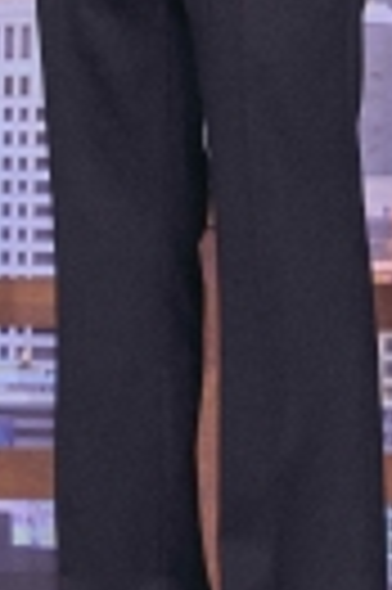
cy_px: -536
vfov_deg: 5.0
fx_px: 6632
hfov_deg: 3.4
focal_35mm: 405
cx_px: 146
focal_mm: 83
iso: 320
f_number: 5.6
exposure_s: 1/100
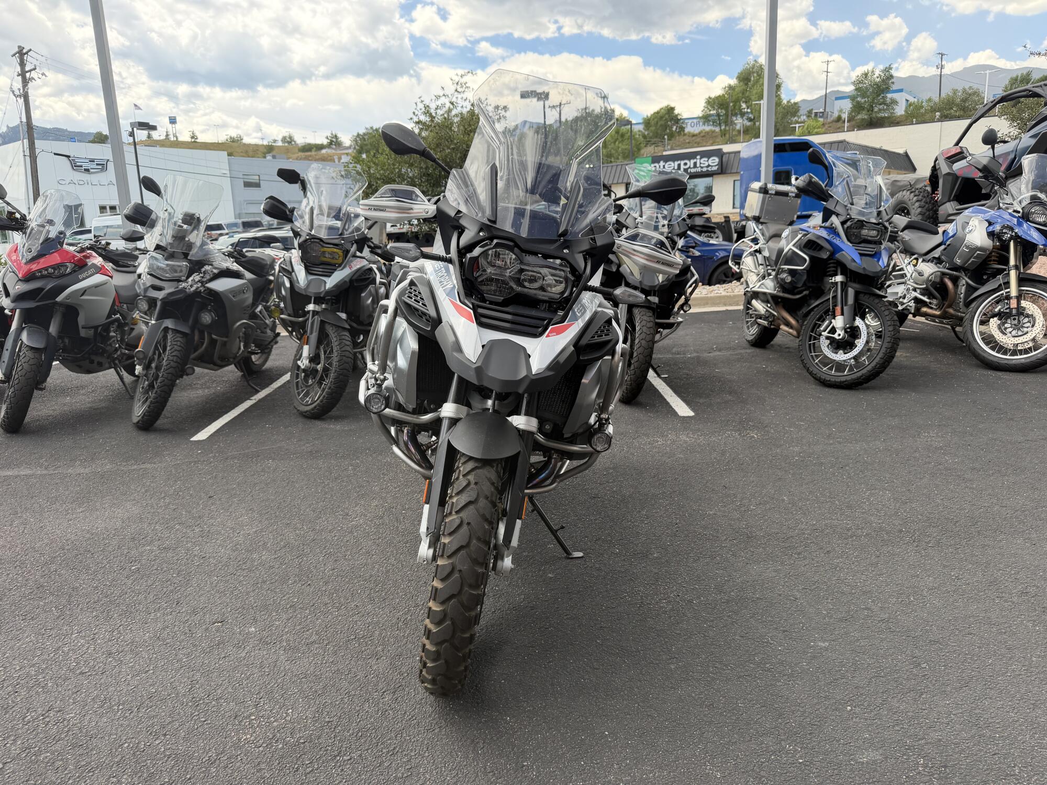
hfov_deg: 71.6
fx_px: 726
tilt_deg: -11.8
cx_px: 524
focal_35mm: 24
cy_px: 392
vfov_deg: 56.8
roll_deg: +3.1
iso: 100
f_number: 1.78
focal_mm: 6.76
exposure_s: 1/868
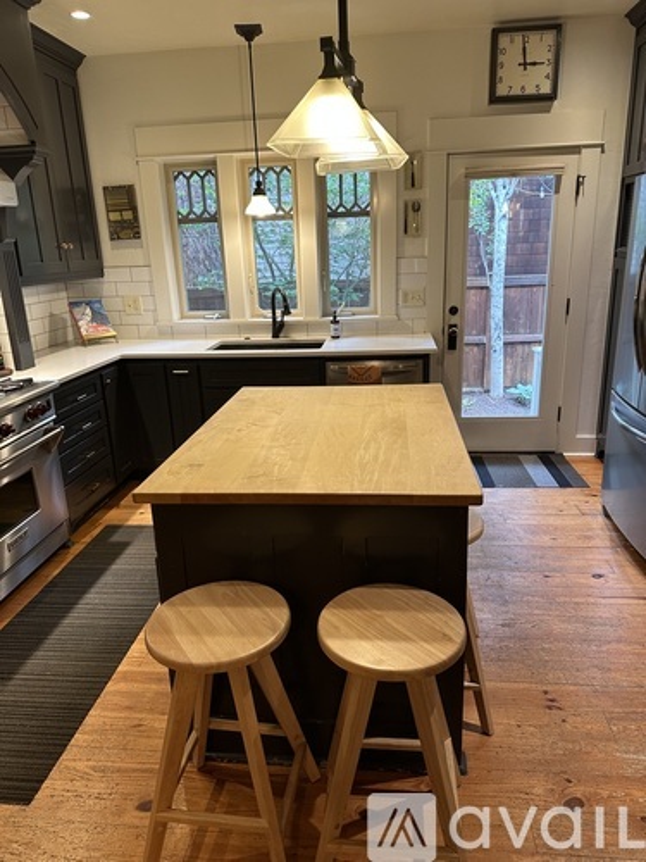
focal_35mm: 24
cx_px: 323
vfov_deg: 71.6
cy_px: 431
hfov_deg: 56.8
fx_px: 597
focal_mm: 6.86
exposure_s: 1/60
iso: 200
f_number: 1.78
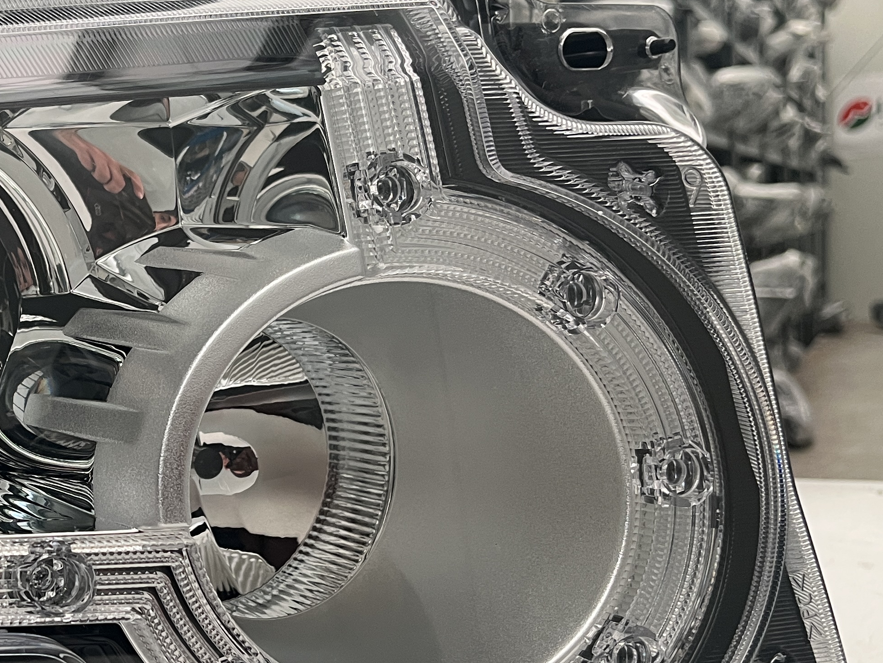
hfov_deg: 33.3
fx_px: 1378
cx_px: 56
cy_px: 387
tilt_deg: -6.2
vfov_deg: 27.0
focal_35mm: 54
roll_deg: +3.3
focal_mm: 5.1
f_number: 1.6
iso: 160
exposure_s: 1/60
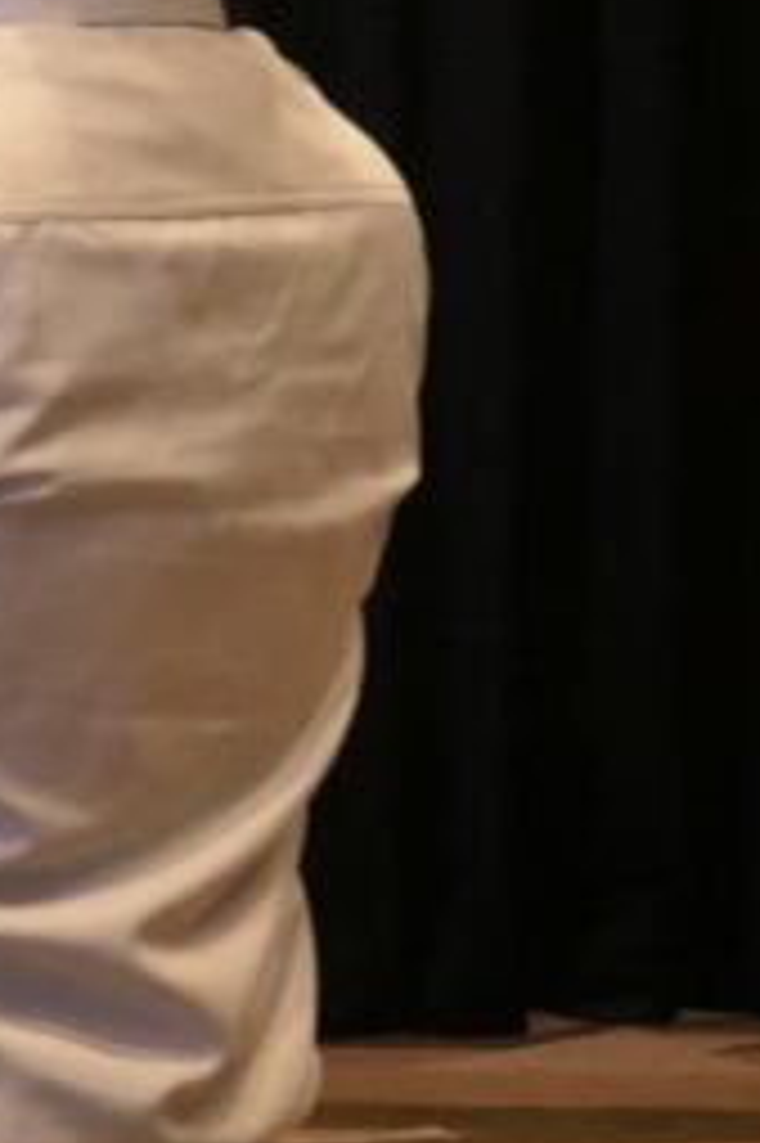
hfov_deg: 5.8
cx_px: -1471
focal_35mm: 222
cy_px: 349
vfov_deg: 9.3
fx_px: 7039
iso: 1000
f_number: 2.8
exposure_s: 1/100
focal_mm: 20.1
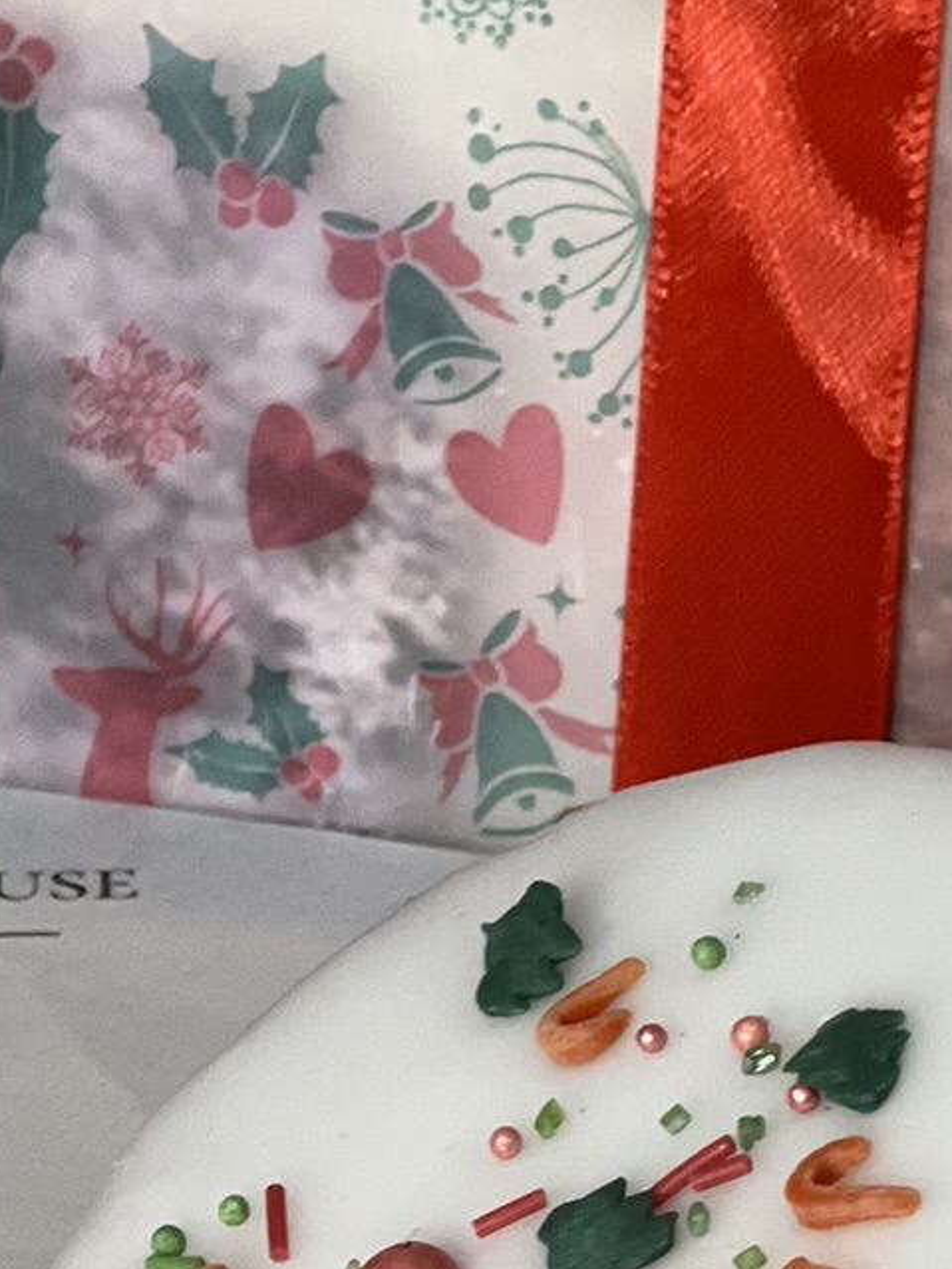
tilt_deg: -32.3
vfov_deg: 8.0
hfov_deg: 6.0
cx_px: 1192
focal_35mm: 247
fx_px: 9051
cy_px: 1271
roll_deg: -2.7
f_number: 2.8
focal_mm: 9
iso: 160
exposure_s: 1/100
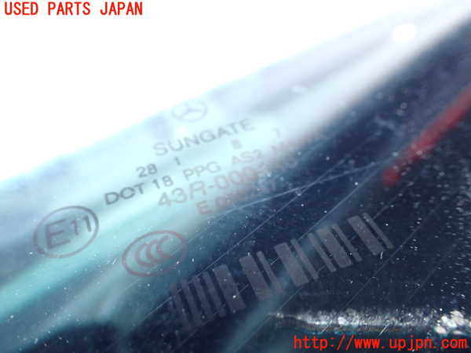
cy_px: 176
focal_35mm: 30
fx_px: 408
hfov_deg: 60.0
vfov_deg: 46.8
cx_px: 236
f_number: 2.3
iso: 500
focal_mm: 5.4
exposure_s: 1/125
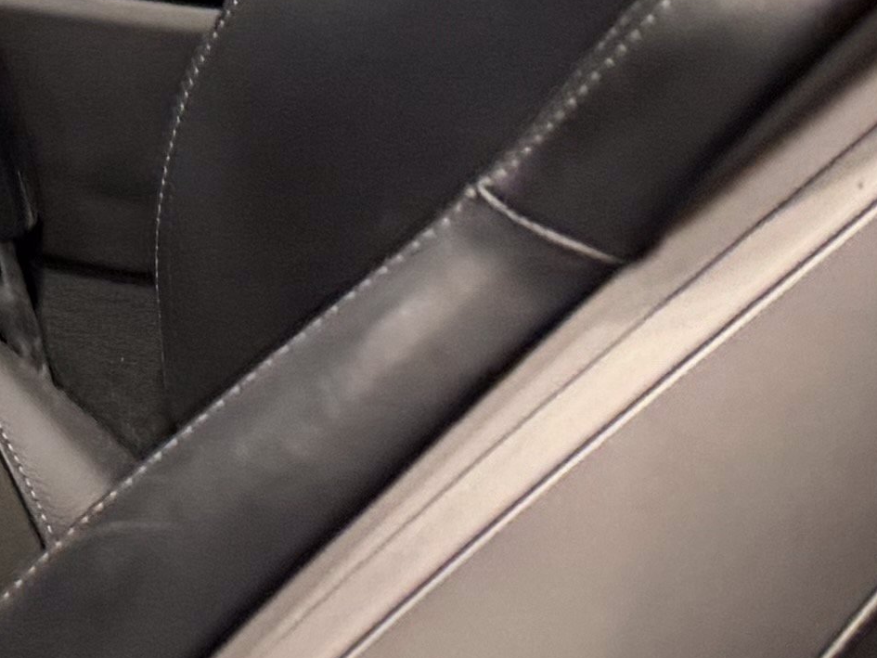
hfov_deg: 12.5
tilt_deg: -21.6
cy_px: -370
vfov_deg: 9.9
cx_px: -692
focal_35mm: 145
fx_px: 3674
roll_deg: -1.0
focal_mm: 6.76
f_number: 1.78
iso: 500
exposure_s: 1/60
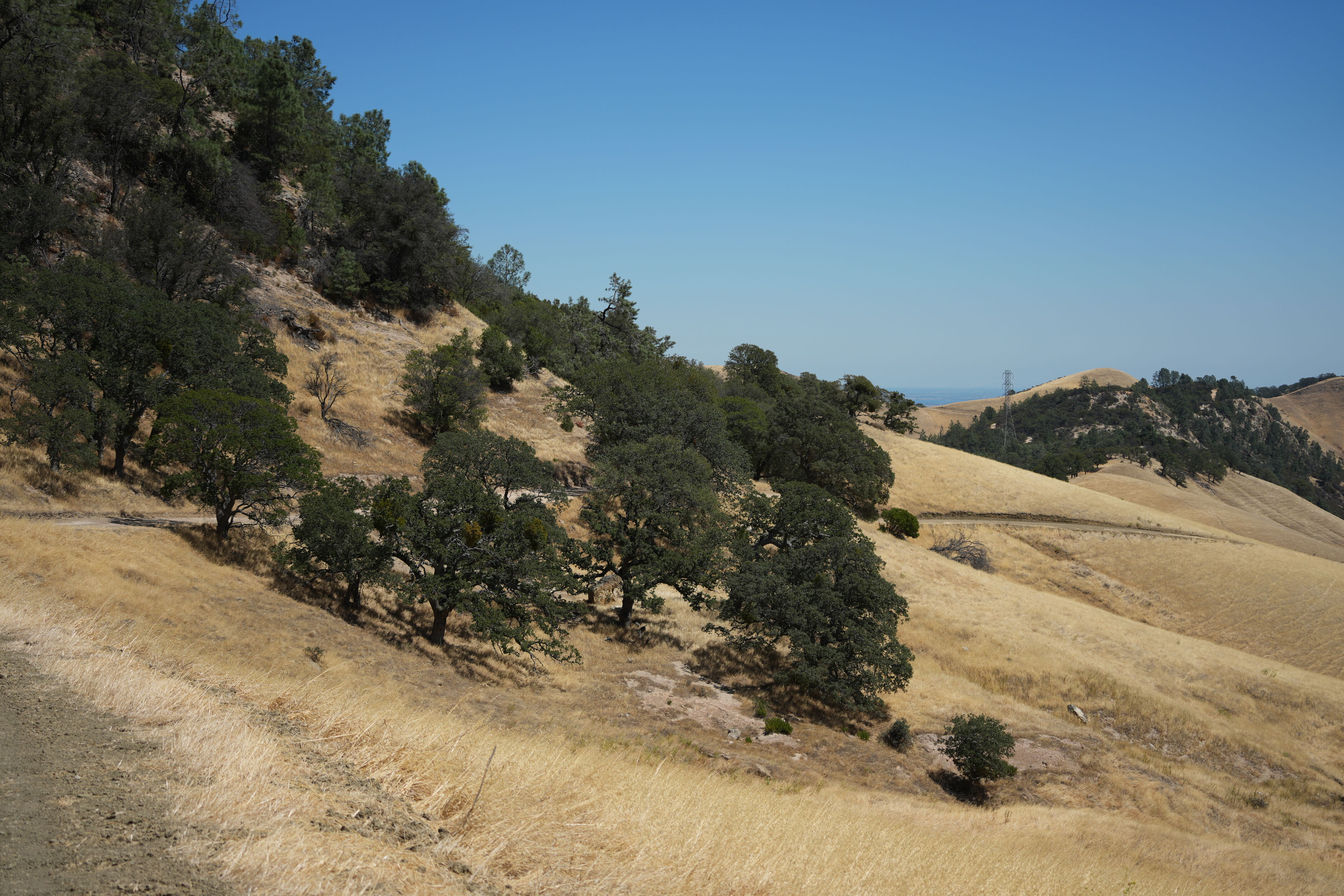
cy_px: 448
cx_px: 672
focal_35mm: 50
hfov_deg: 39.6
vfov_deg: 27.0
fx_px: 1867
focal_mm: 50
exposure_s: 1/1250
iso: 125
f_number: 4.5
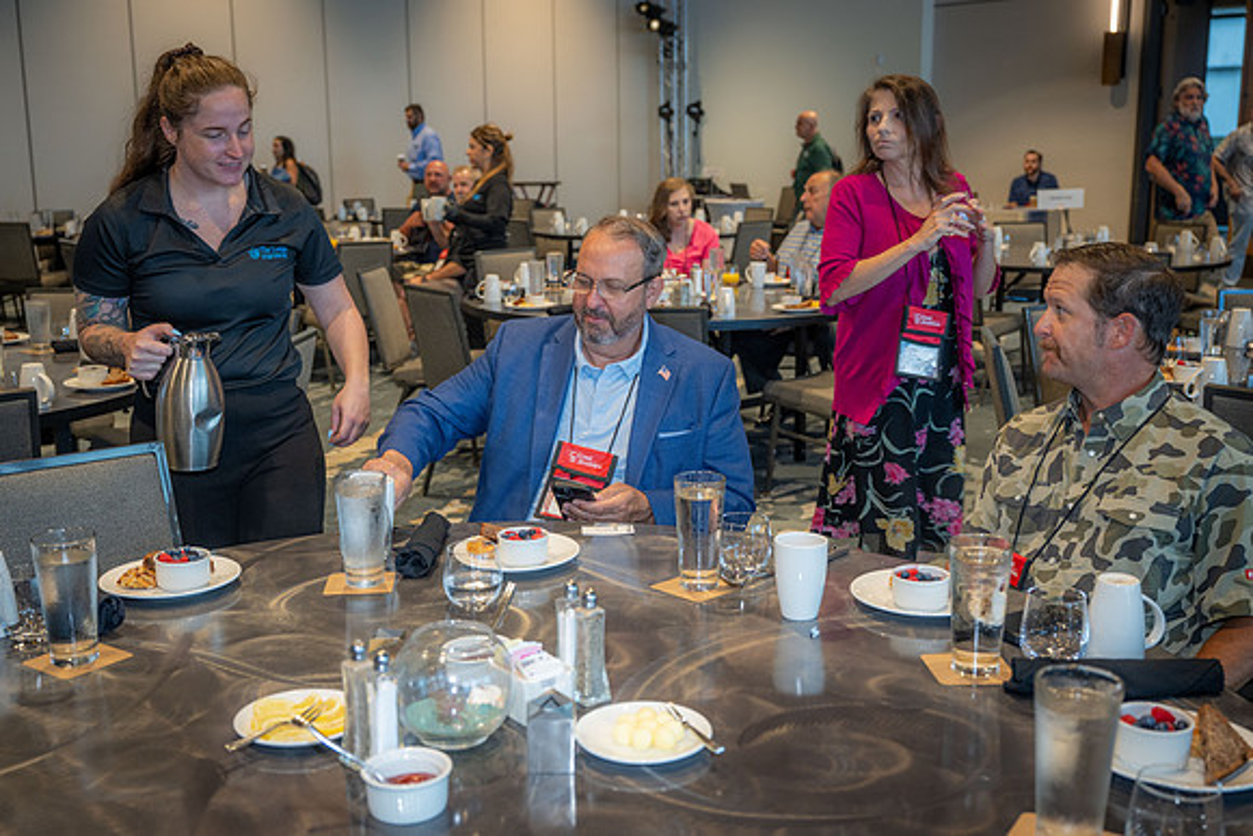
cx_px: 626
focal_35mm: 38
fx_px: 1323
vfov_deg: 35.1
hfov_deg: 50.7
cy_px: 418
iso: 640
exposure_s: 1/100
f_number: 4
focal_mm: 38
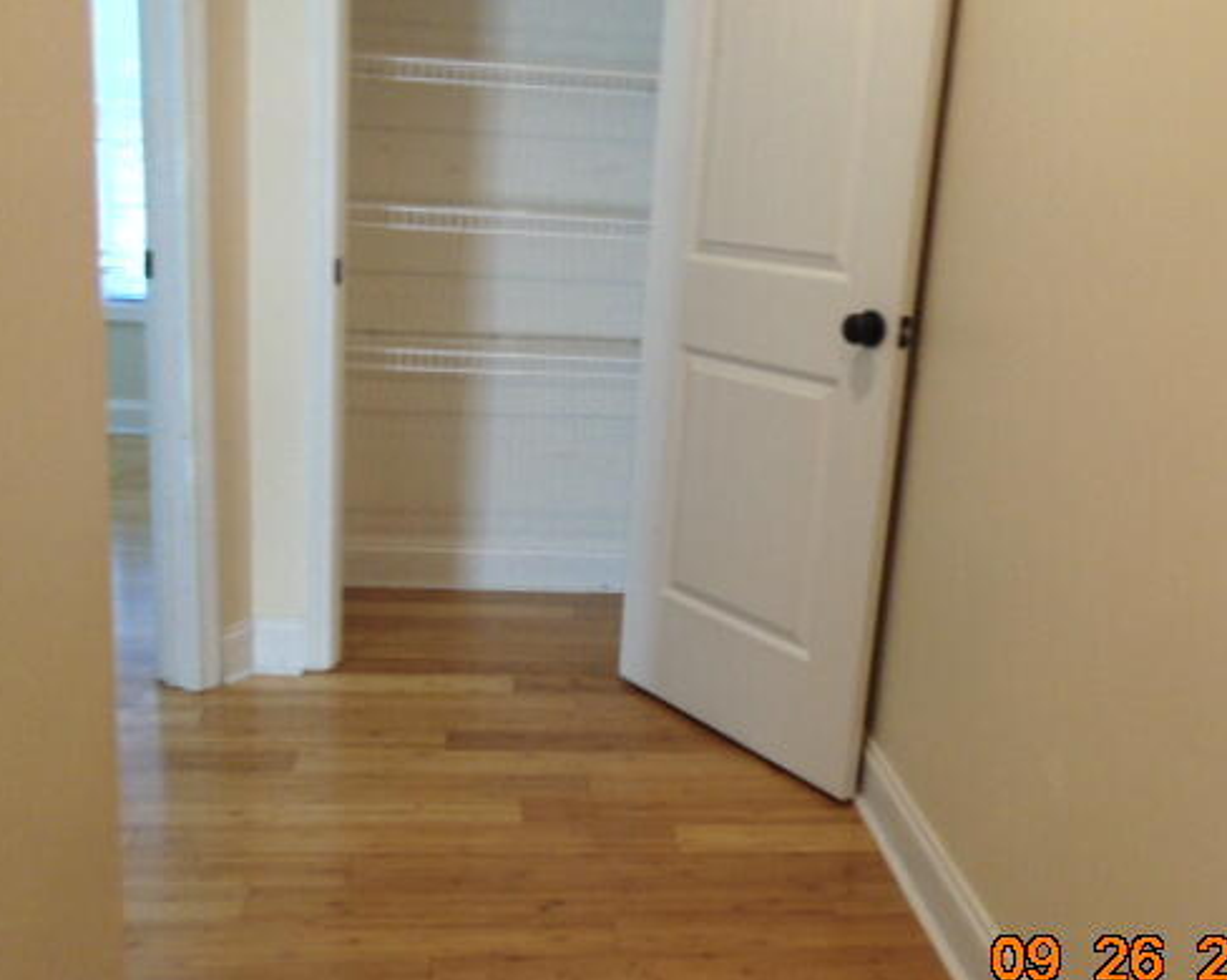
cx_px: 626
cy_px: 480
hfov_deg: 55.7
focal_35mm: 32
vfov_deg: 45.8
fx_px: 1162
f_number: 3
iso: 200
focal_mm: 4.5
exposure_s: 1/30
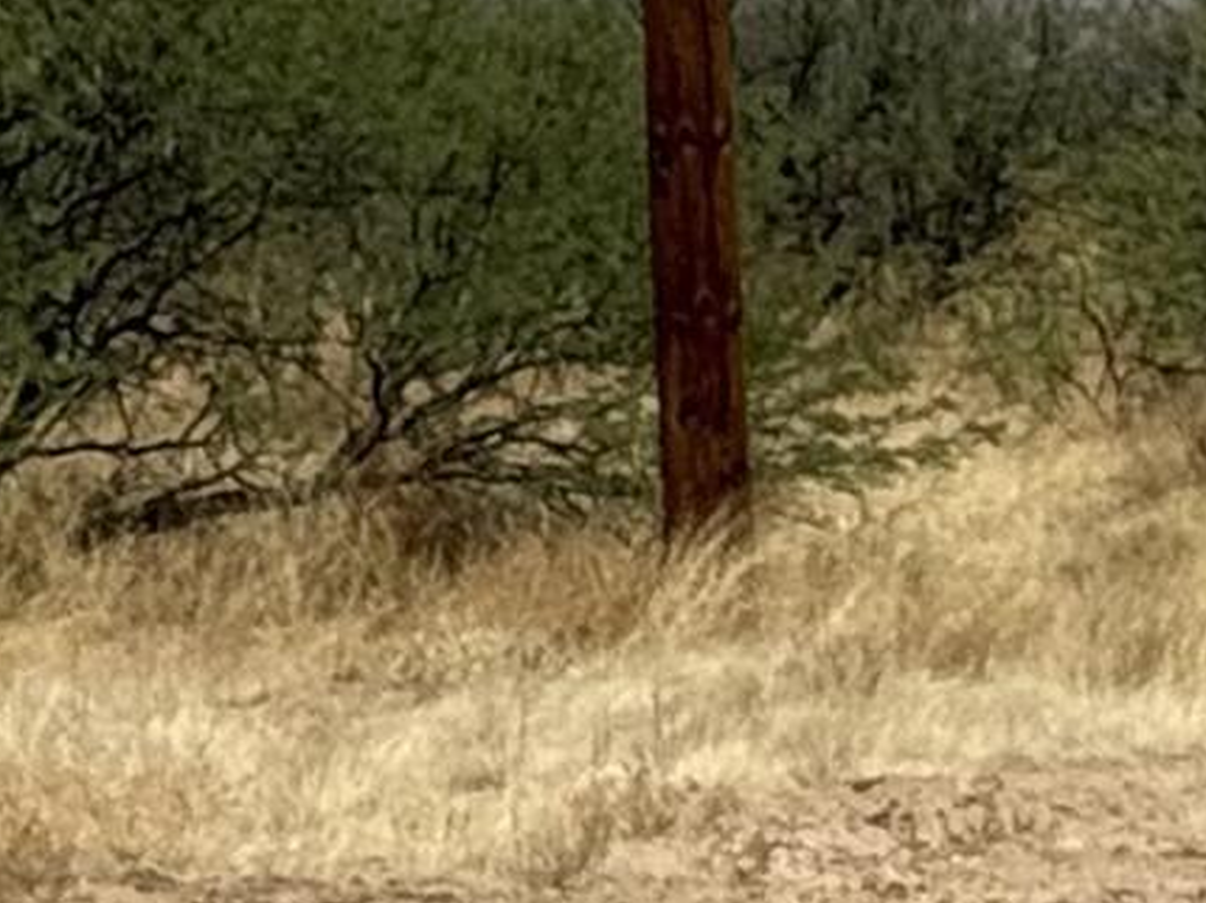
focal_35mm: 336
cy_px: -281
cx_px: -1990
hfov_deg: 5.6
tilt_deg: +4.4
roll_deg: +0.7
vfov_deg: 4.4
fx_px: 11696
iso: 64
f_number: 1.78
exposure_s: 1/8772
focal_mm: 6.76
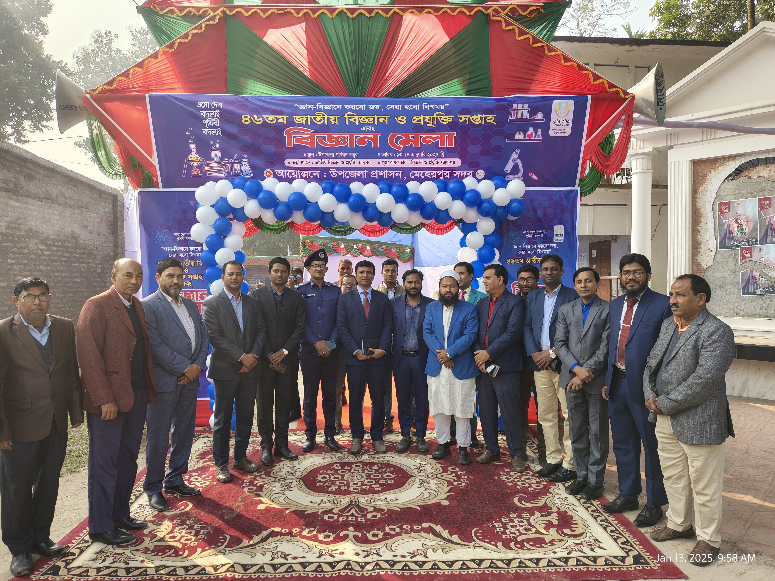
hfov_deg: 71.6
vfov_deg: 56.8
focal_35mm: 24
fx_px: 537
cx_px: 388
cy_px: 290
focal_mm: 5.56
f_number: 1.8
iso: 100
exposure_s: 1/266
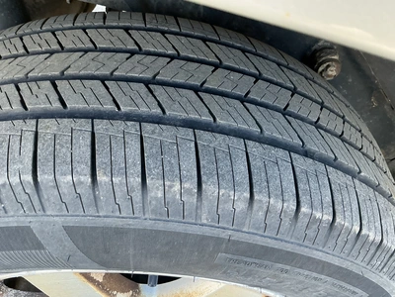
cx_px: 198
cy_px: 148
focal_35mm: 28
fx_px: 320
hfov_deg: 63.4
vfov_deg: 49.7
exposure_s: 1/122
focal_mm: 3
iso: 64
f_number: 1.8
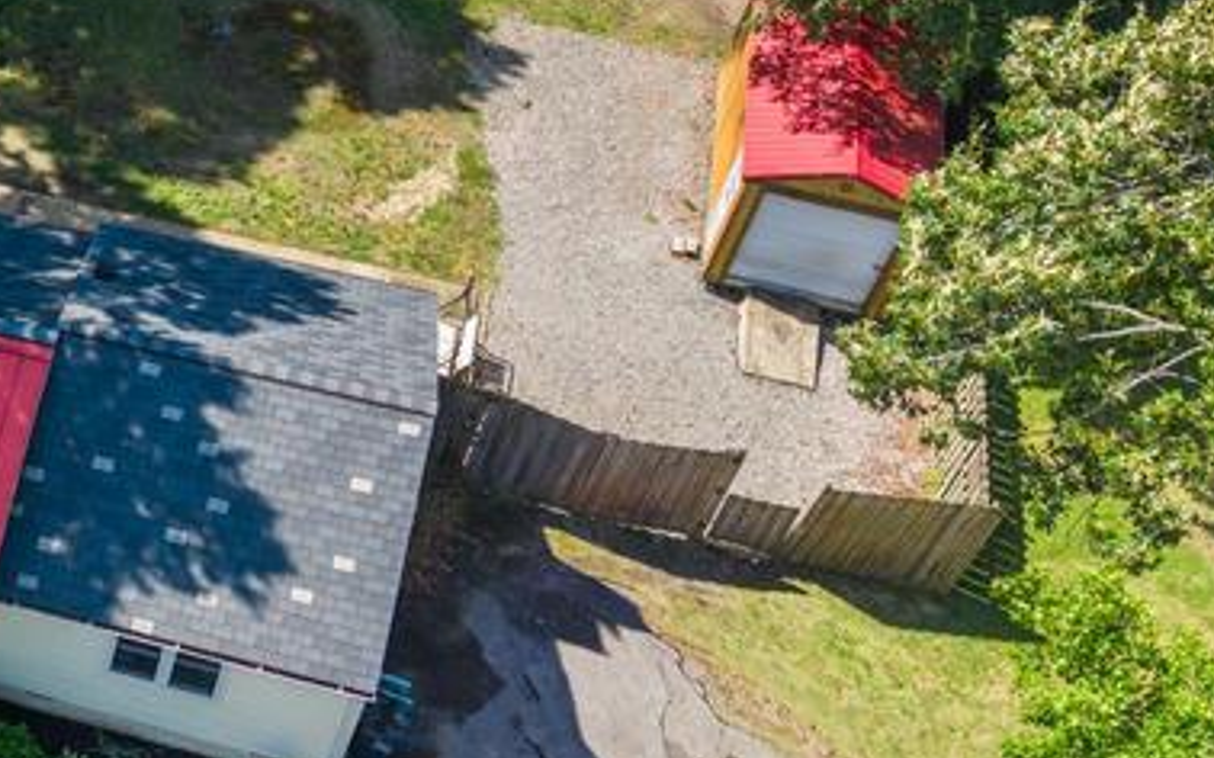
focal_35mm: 69
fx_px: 2282
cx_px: -231
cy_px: 418
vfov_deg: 18.9
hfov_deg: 26.6
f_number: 1.8
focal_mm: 8.67
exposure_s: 1/800
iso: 100
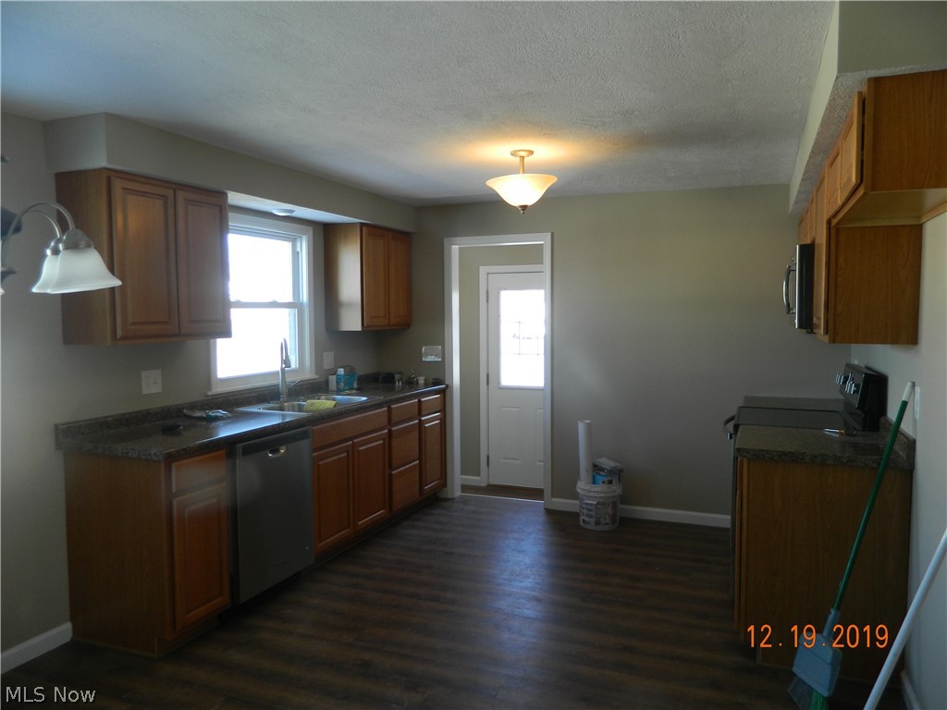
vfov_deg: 54.9
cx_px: 474
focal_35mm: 25
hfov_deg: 69.4
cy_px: 355
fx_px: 684
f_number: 3.1
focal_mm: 4.5
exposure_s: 1/30
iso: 80
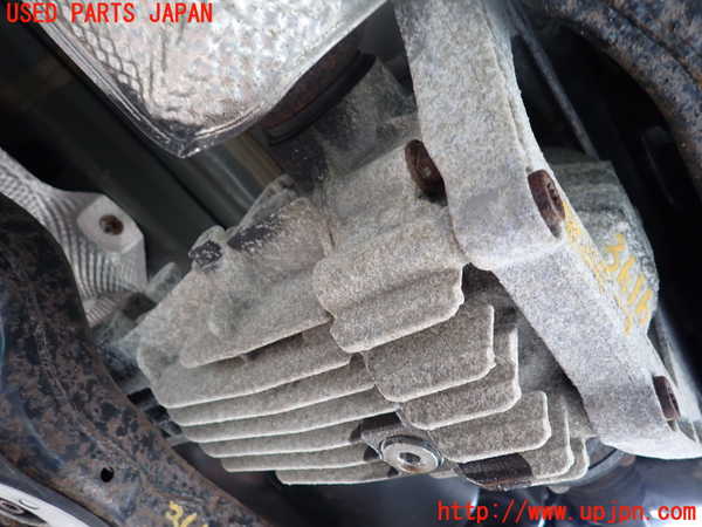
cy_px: 264
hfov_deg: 69.4
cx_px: 351
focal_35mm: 25
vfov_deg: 54.9
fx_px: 507
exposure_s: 1/30
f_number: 2
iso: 200
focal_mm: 4.5
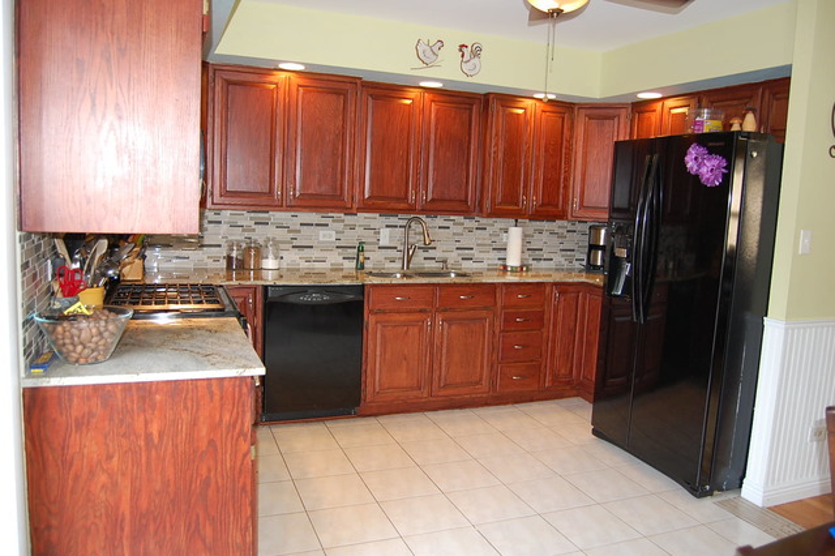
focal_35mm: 27
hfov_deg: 67.4
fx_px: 626
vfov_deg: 47.9
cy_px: 278
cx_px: 418
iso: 400
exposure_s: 1/60
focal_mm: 18
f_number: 3.5
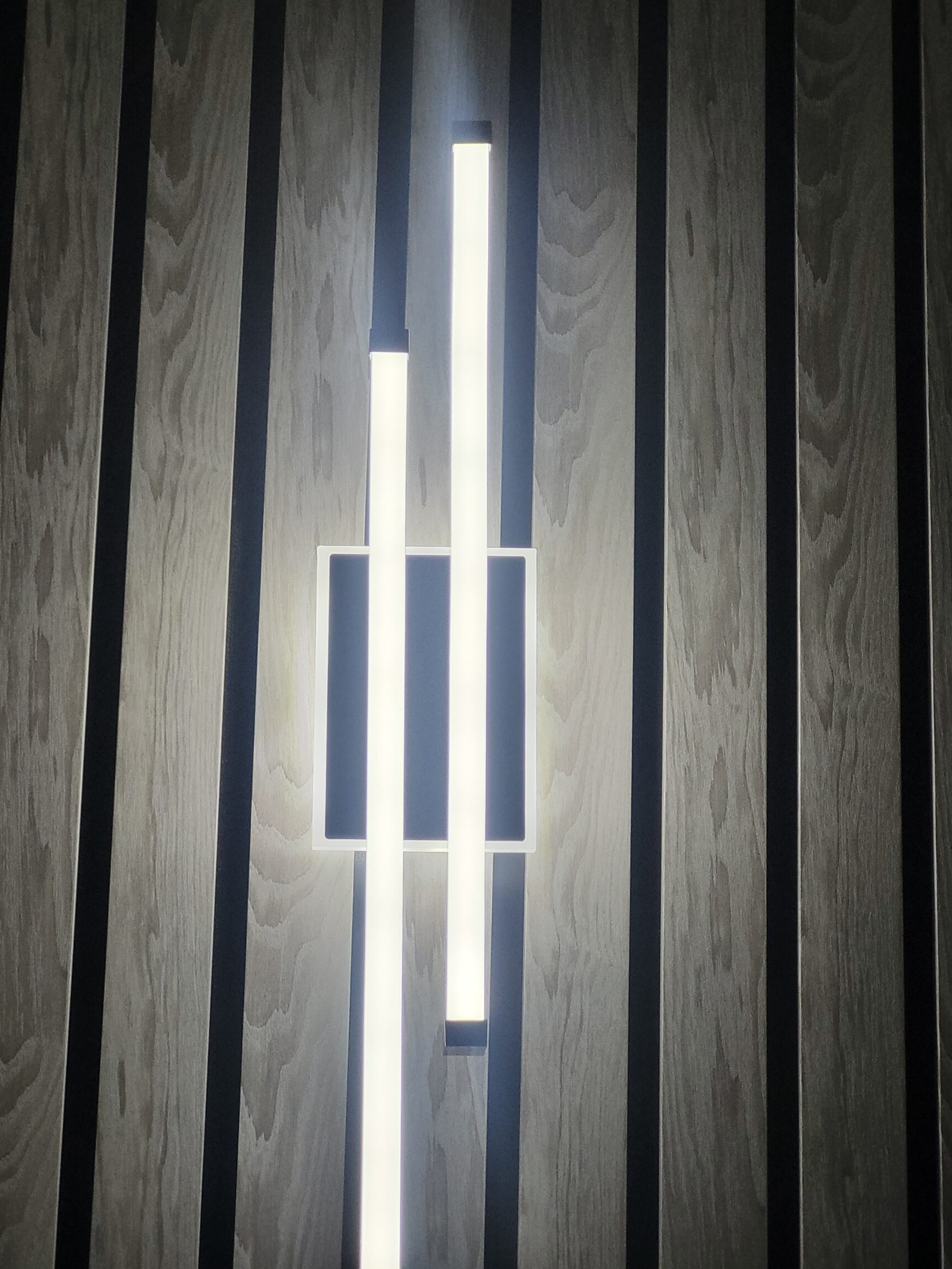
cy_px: 619
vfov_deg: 23.0
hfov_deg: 17.4
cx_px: 447
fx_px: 3117
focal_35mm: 85
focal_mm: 7.12
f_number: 2.4
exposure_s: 1/144
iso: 25
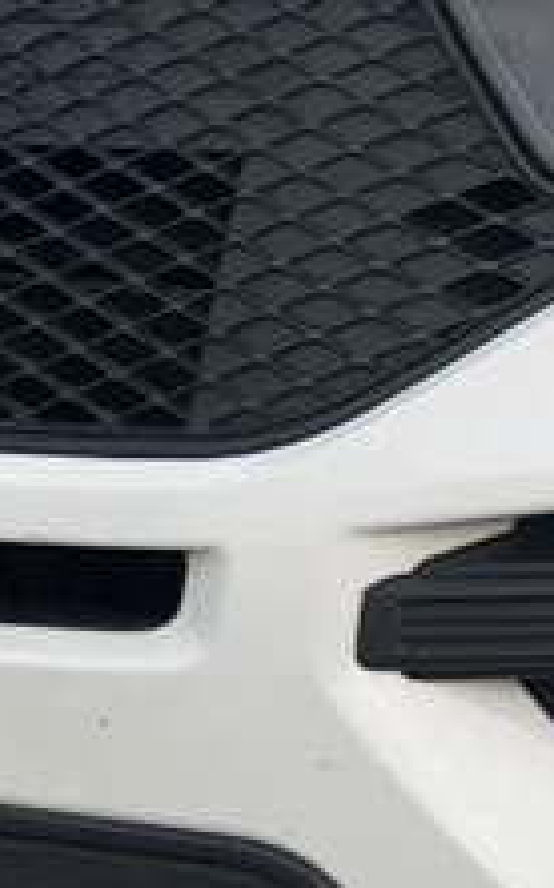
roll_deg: -0.7
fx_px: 3336
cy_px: 169
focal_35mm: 138
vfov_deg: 15.1
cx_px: 1172
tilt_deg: -4.7
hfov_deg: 8.9
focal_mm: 6.76
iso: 80
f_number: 1.78
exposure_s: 1/589
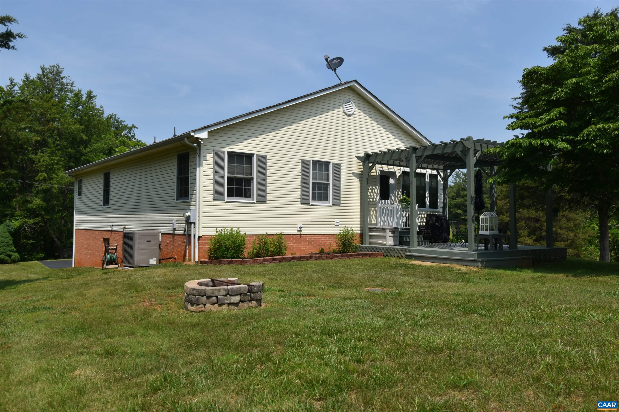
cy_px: 206
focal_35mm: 30
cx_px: 310
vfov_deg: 43.6
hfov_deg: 61.9
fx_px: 516
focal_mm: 20
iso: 100
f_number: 9
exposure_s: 1/320
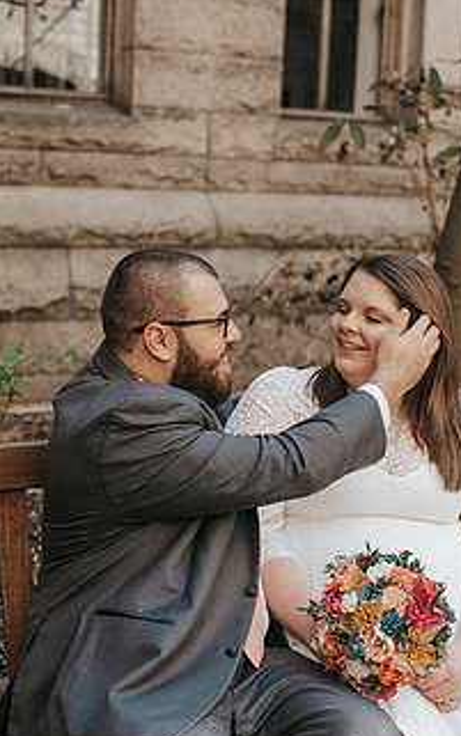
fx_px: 1405
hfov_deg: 18.6
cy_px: 366
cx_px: 310
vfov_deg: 29.4
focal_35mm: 70
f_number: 2.5
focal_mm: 35
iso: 560
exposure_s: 1/1000
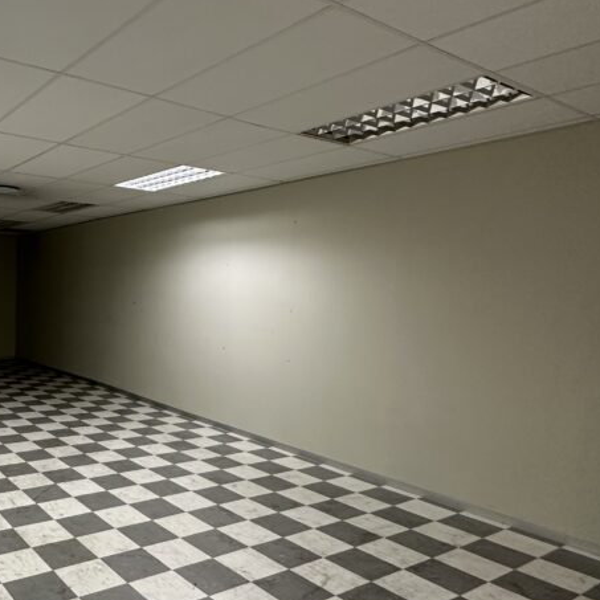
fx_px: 549
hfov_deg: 52.1
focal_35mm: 28
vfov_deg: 57.2
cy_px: 323
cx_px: 89
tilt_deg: -3.4
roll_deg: -0.8
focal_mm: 2.22
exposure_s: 1/100
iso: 250
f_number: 2.2
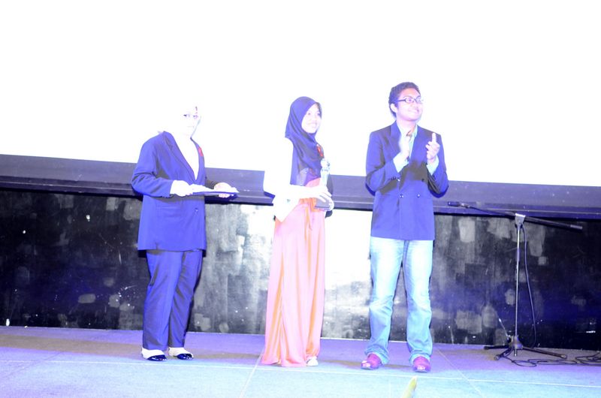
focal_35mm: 57
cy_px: 199
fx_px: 950
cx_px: 300
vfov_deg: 23.7
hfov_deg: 35.1
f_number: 3.2
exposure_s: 1/60
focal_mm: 38
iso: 1600
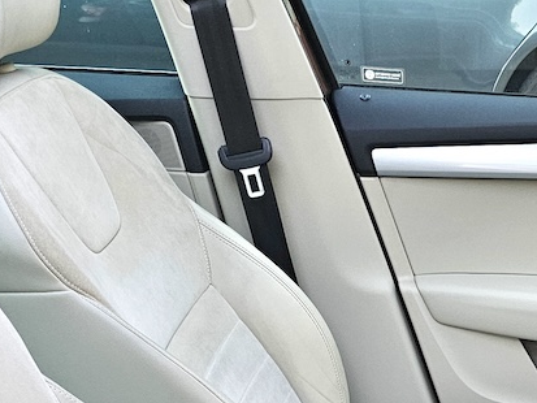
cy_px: 680
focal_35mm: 78
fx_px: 1210
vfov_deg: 16.4
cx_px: 625
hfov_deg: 23.1
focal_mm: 6.3
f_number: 1.7
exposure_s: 1/100
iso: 250
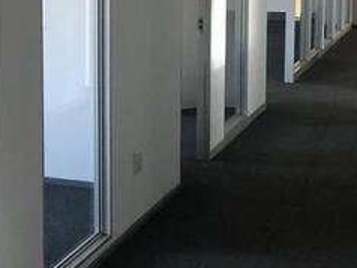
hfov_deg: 20.5
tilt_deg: -4.9
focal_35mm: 94
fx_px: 970
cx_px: 51
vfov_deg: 15.6
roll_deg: +1.2
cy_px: 49
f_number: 1.8
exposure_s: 1/17
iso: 100
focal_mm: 3.99
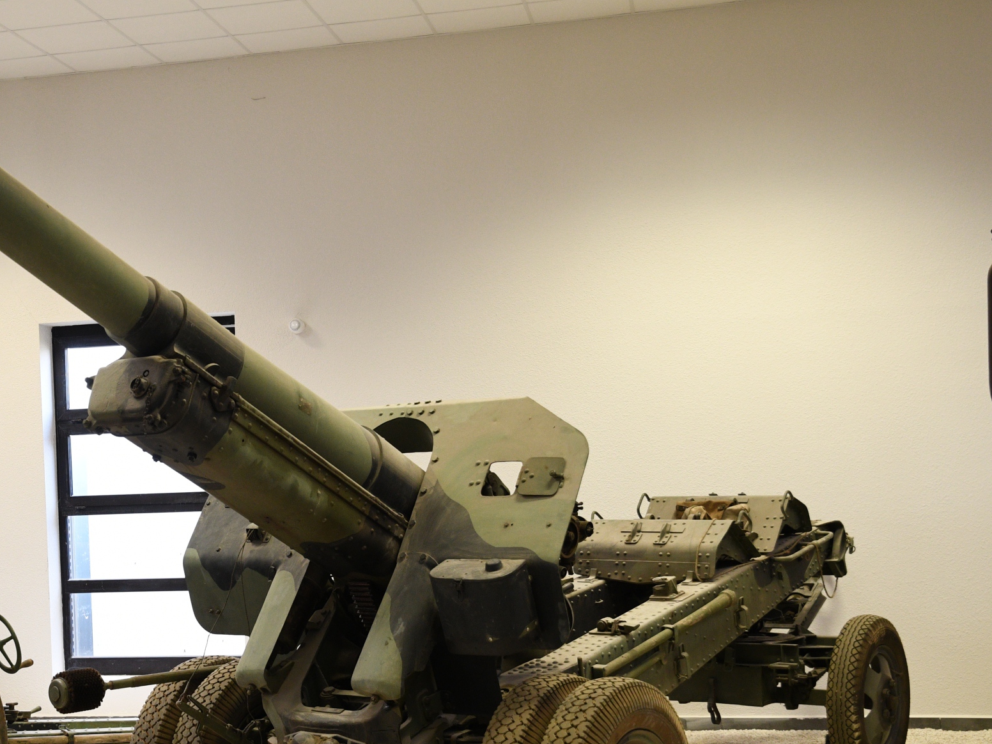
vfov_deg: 25.1
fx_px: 1662
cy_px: 470
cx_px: 268
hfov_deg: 32.7
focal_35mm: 58
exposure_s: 1/80
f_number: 4.5
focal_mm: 26
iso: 1000
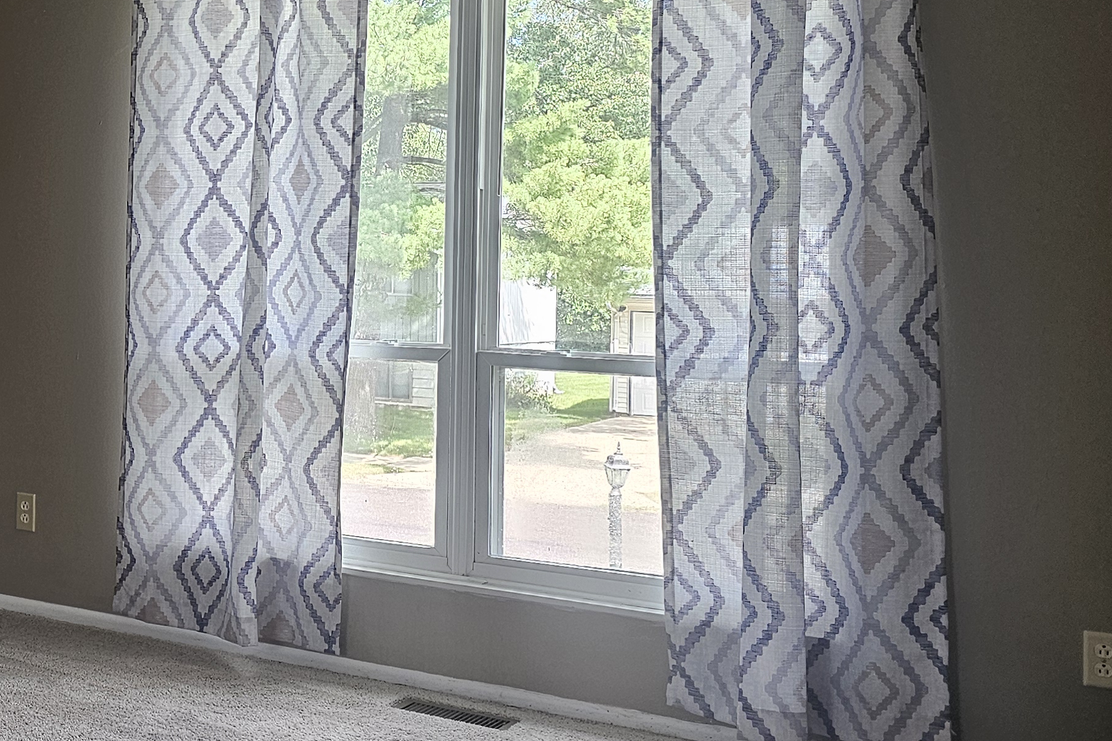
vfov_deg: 25.4
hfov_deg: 34.0
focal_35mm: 53
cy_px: 235
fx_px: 1637
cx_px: -15
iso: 125
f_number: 1.7
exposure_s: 1/180
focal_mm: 6.3
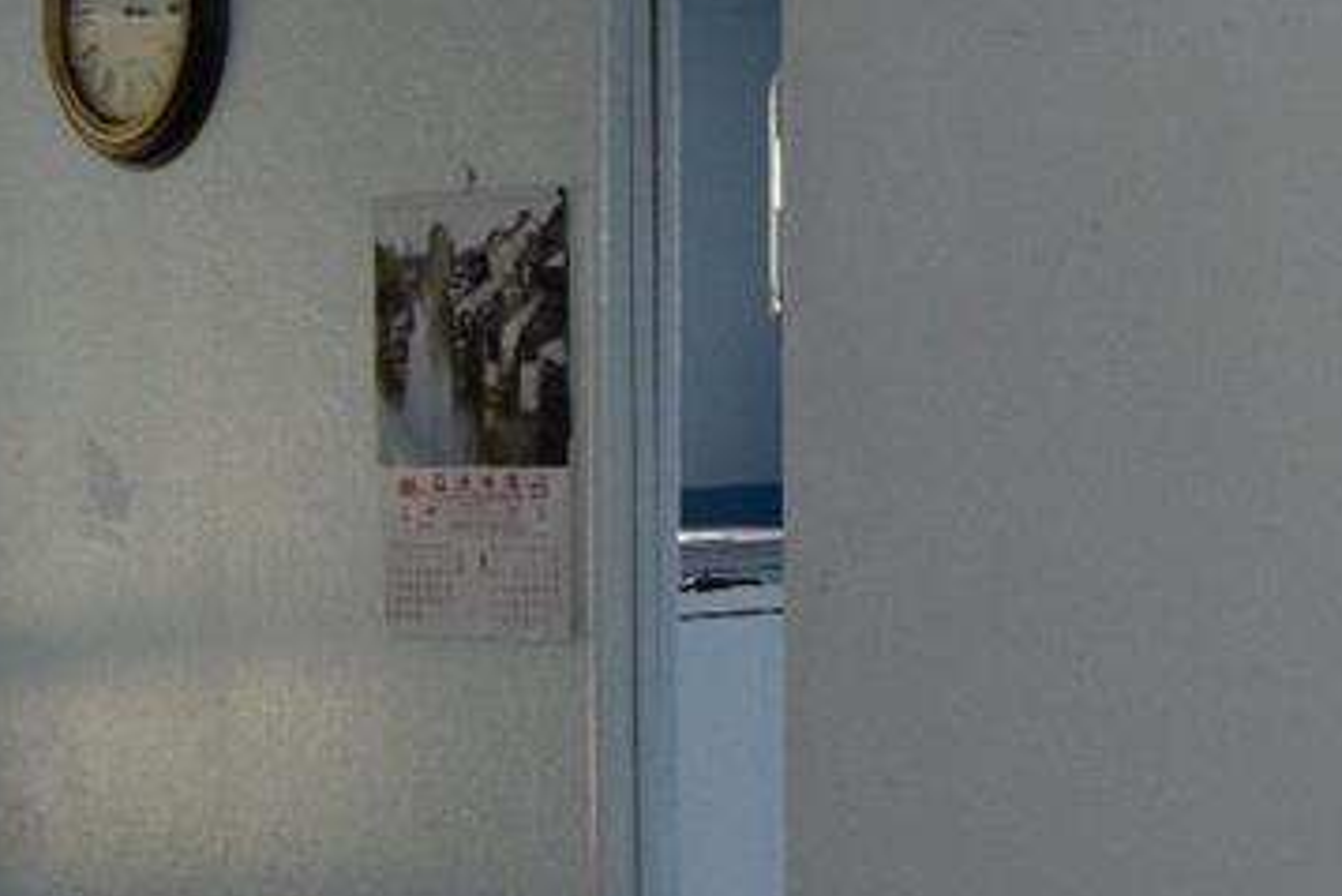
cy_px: 371
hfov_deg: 17.0
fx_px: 4214
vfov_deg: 12.1
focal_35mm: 113
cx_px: 1754
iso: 800
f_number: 5
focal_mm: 18
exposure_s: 1/100
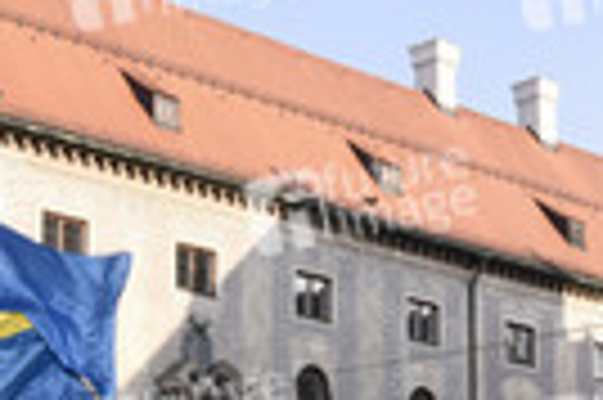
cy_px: 539
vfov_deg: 12.2
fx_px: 1807
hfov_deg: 18.9
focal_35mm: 108
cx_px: 241
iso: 320
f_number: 10
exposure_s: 1/160
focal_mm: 32
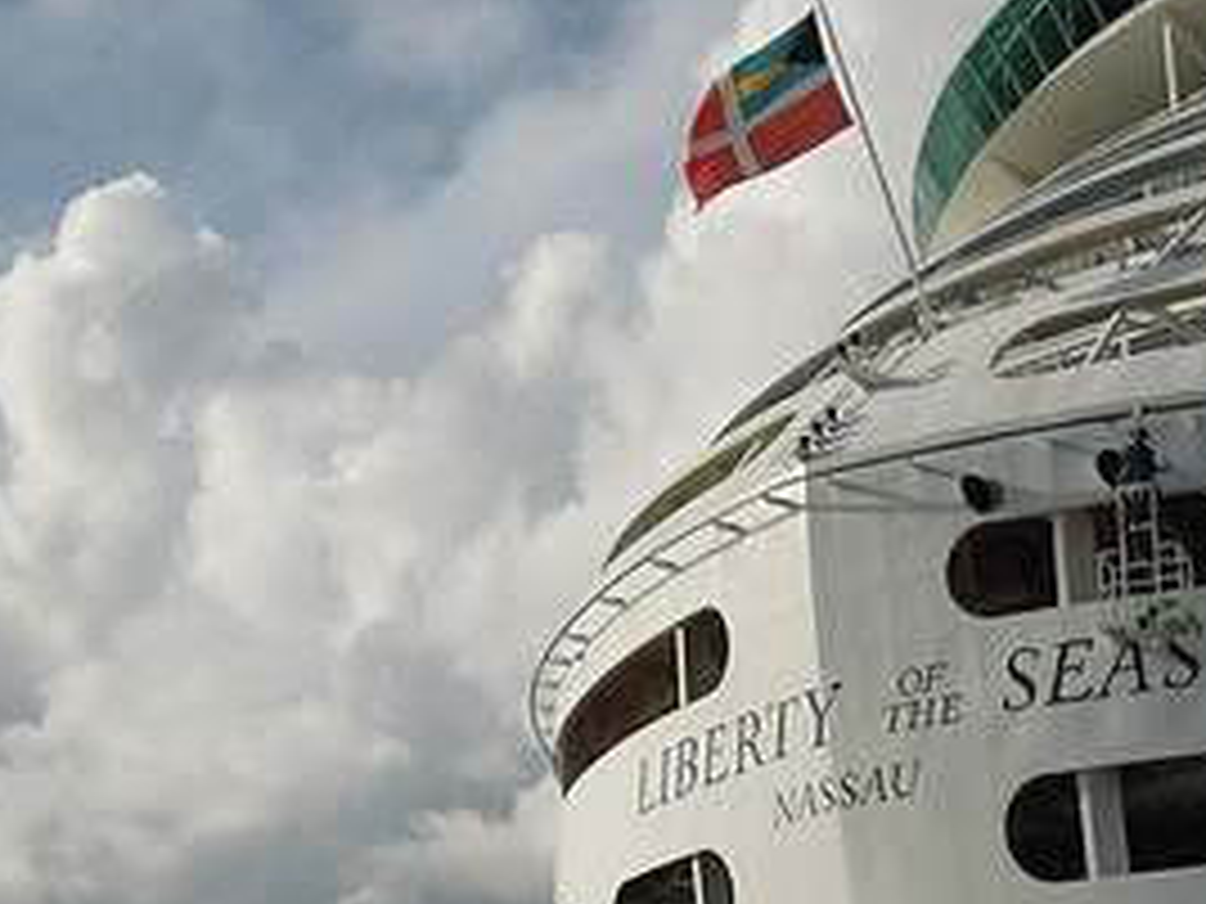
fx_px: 2334
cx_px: 922
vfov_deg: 21.3
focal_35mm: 67
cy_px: 852
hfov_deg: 28.5
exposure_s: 1/640
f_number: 7.2
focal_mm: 5.6
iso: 100
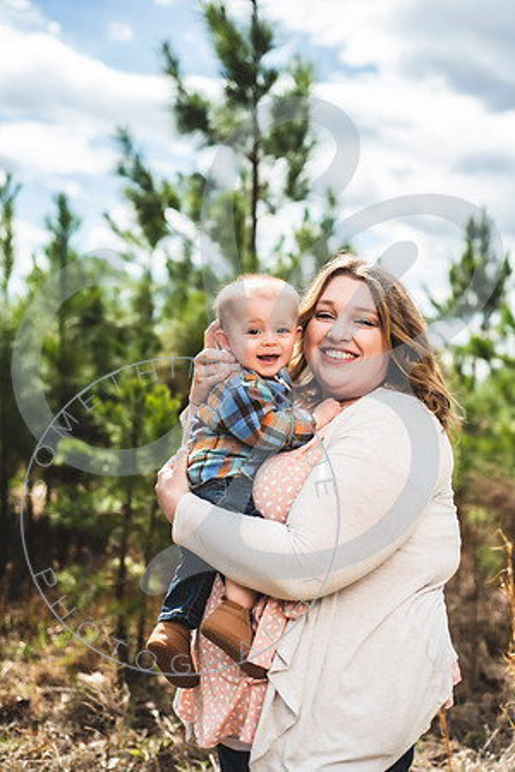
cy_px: 386
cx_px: 258
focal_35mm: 50
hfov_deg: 27.0
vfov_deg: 39.6
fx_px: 1073
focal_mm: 50
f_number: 2.8
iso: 100
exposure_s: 1/2000
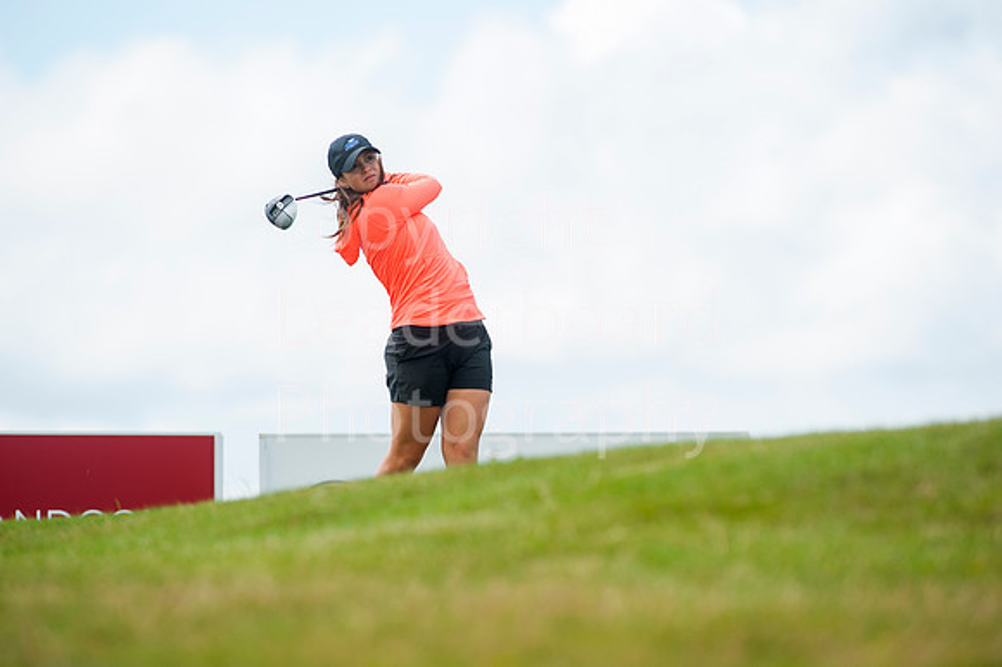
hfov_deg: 6.9
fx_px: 8345
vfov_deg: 4.6
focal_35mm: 300
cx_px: 501
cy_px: 334
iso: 320
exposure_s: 1/2000
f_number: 6.3
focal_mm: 300
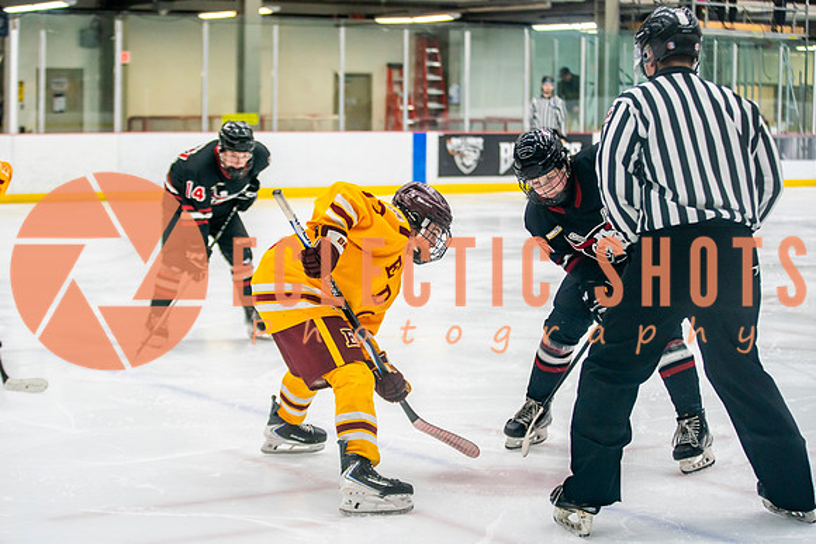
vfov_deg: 17.5
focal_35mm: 78
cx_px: 364
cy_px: 264
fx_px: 1764
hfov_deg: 26.0
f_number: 2.8
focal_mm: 70
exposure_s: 1/640
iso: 1600
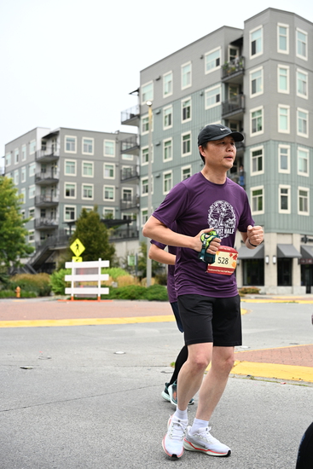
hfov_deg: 26.0
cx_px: 156
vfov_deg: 38.2
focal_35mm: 52
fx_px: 678
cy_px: 234
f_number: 4
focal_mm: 52
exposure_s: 1/800
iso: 1600
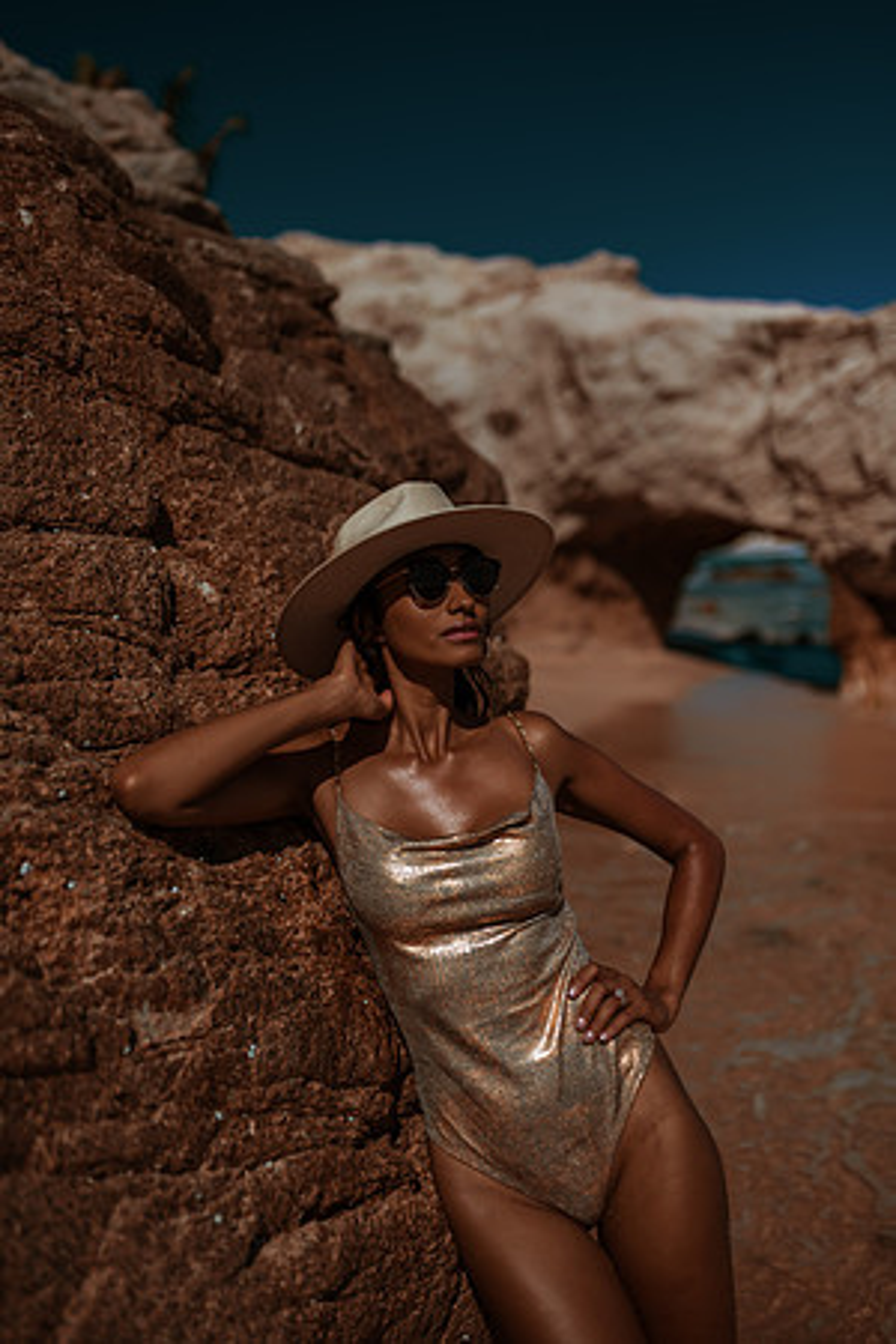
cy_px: 672
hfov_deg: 37.9
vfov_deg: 54.4
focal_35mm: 35
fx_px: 1307
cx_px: 448
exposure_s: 1/8000
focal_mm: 35
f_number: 1.8
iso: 31
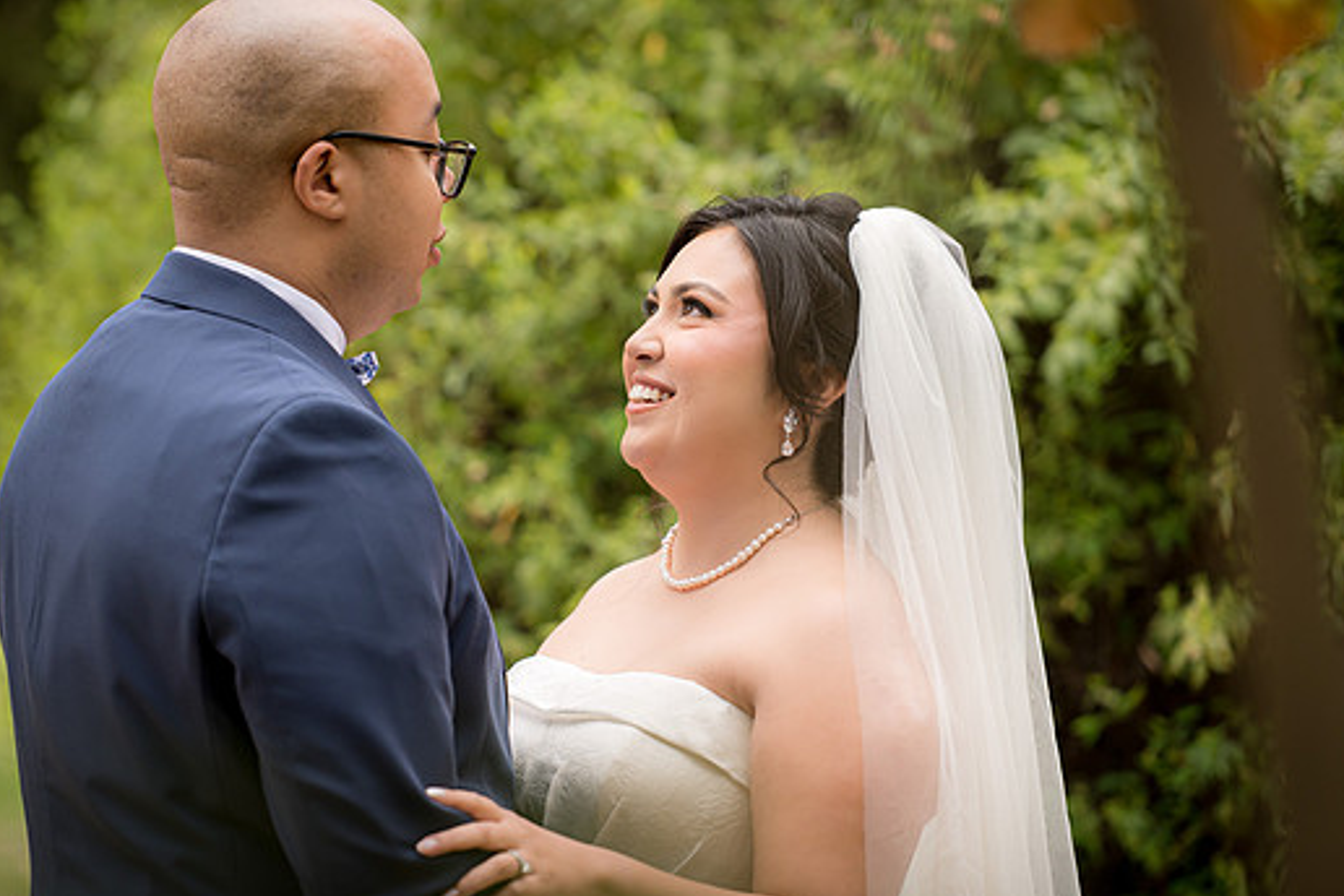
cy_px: 439
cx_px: 596
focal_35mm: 180
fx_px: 6719
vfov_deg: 7.6
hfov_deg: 11.4
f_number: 2.8
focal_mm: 160
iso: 640
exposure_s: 1/250
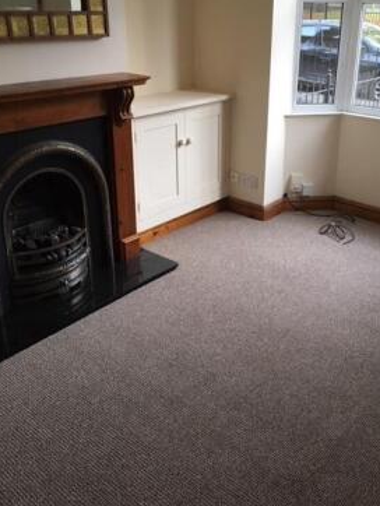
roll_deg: -2.2
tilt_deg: -22.0
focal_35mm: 35
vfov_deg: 52.3
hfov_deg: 40.6
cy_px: 208
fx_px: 512
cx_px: 219
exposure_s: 1/33
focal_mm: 4.15
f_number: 2.2
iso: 32
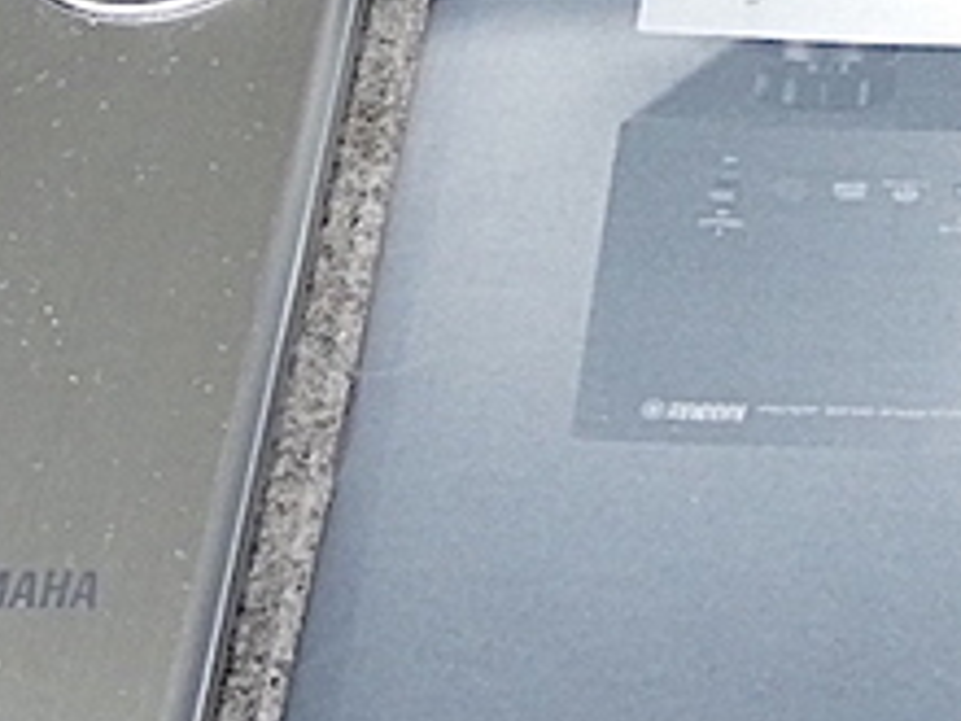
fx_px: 4248
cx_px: 1376
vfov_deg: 9.6
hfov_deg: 12.4
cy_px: 0
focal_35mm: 153
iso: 200
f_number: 3.7
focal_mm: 6.3
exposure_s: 1/10
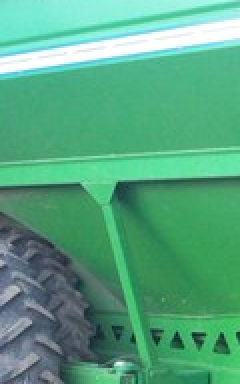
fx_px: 1162
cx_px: 208
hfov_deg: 11.7
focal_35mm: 111
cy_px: 218
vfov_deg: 18.8
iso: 116
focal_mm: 6.2
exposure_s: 1/64
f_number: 2.8
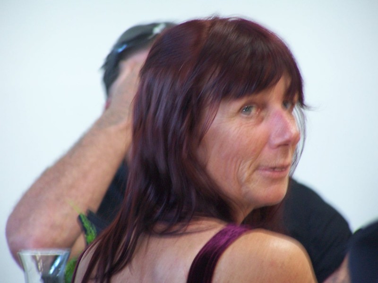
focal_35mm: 380
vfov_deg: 3.9
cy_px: 142
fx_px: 4150
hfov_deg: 5.2
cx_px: 189
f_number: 3.7
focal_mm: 63
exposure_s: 1/10
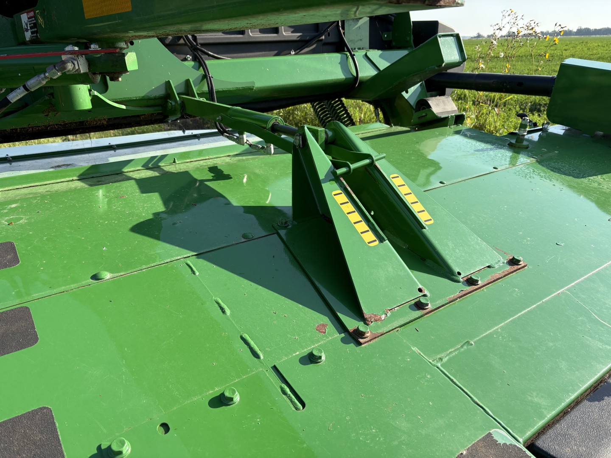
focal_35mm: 26
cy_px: 229
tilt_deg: -22.0
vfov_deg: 53.1
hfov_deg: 67.3
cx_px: 306
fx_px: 459
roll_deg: +1.7
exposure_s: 1/1484
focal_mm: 5.96
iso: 50
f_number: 1.6
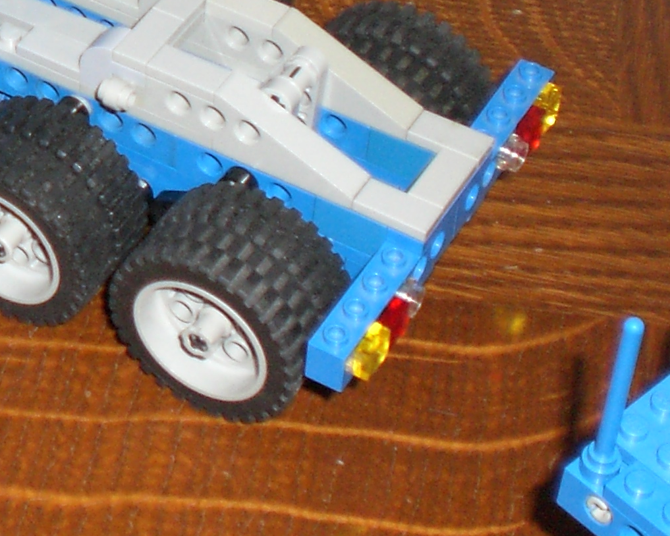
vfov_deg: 13.6
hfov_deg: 16.3
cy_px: 3
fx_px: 2221
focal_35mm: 112
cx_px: -167
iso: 200
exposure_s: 1/60
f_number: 3.1
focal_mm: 6.3
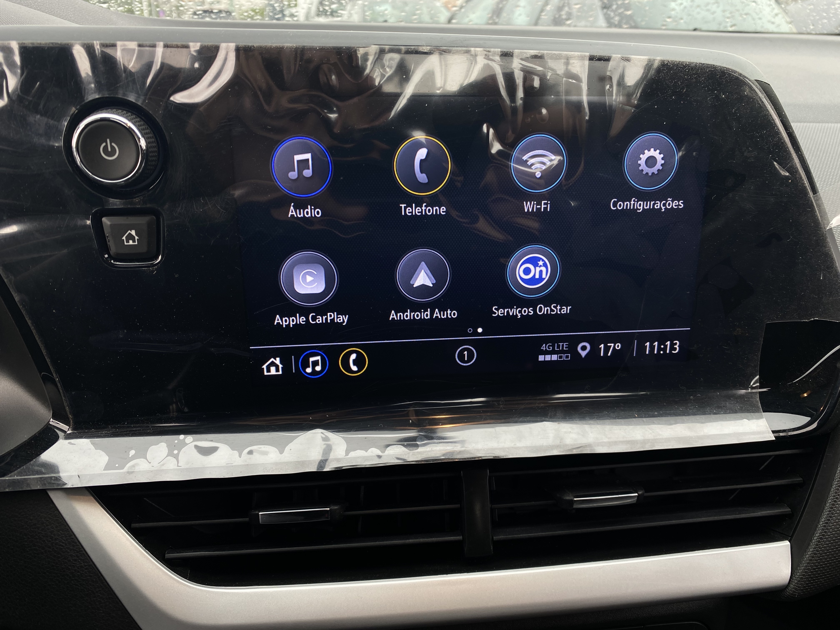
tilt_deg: -22.1
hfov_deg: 67.3
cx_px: 420
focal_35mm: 26
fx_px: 631
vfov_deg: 53.1
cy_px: 315
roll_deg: -1.0
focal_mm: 4.25
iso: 40
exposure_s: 1/122
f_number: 1.8
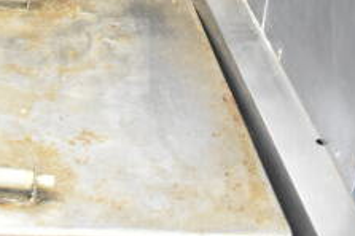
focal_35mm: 74
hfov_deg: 25.5
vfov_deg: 17.6
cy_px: -33
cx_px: -30
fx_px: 729
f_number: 3.5
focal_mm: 18
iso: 2500
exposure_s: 1/30
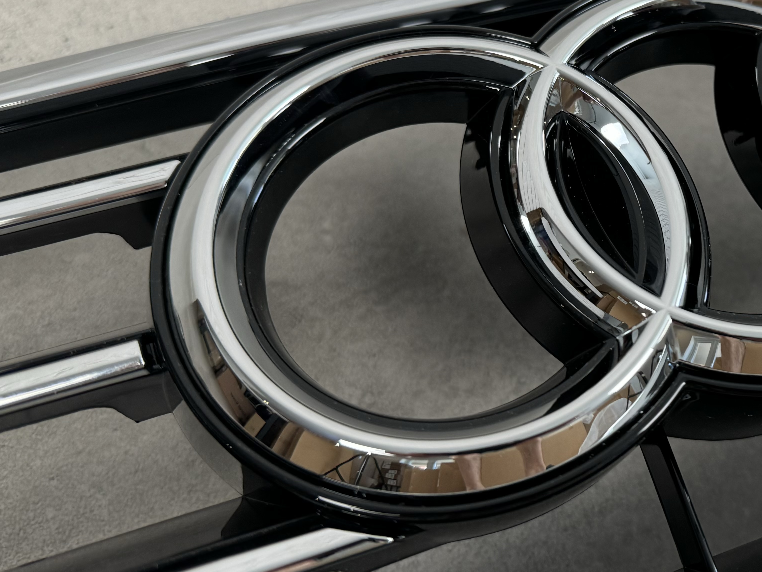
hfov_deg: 39.8
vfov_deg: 31.9
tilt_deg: -55.7
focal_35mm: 45
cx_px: 648
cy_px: 182
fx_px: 991
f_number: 1.78
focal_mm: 6.76
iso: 160
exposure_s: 1/100
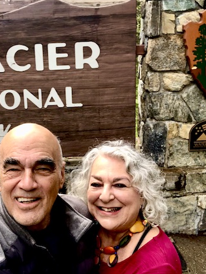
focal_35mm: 43
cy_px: 137
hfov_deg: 33.3
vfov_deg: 43.9
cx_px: 69
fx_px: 341
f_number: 2.2
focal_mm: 2.87
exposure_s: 1/118
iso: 20
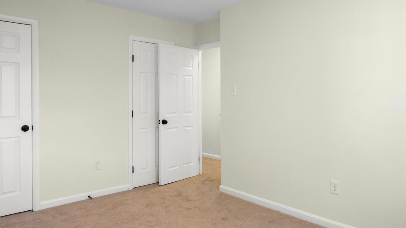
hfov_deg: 73.9
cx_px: 219
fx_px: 269
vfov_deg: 45.8
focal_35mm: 25
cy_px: 96
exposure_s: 1/30
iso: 250
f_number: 8
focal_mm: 10
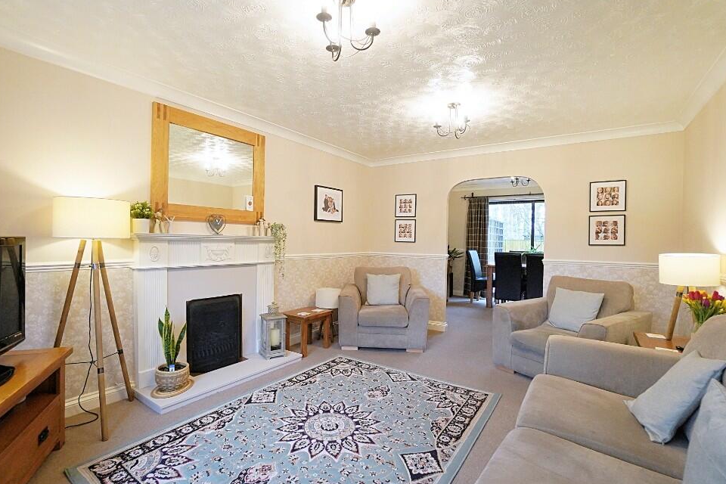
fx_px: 323
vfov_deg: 73.7
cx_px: 356
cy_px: 252
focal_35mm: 16
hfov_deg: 96.7
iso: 1600
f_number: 4
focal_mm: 10
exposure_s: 1/160
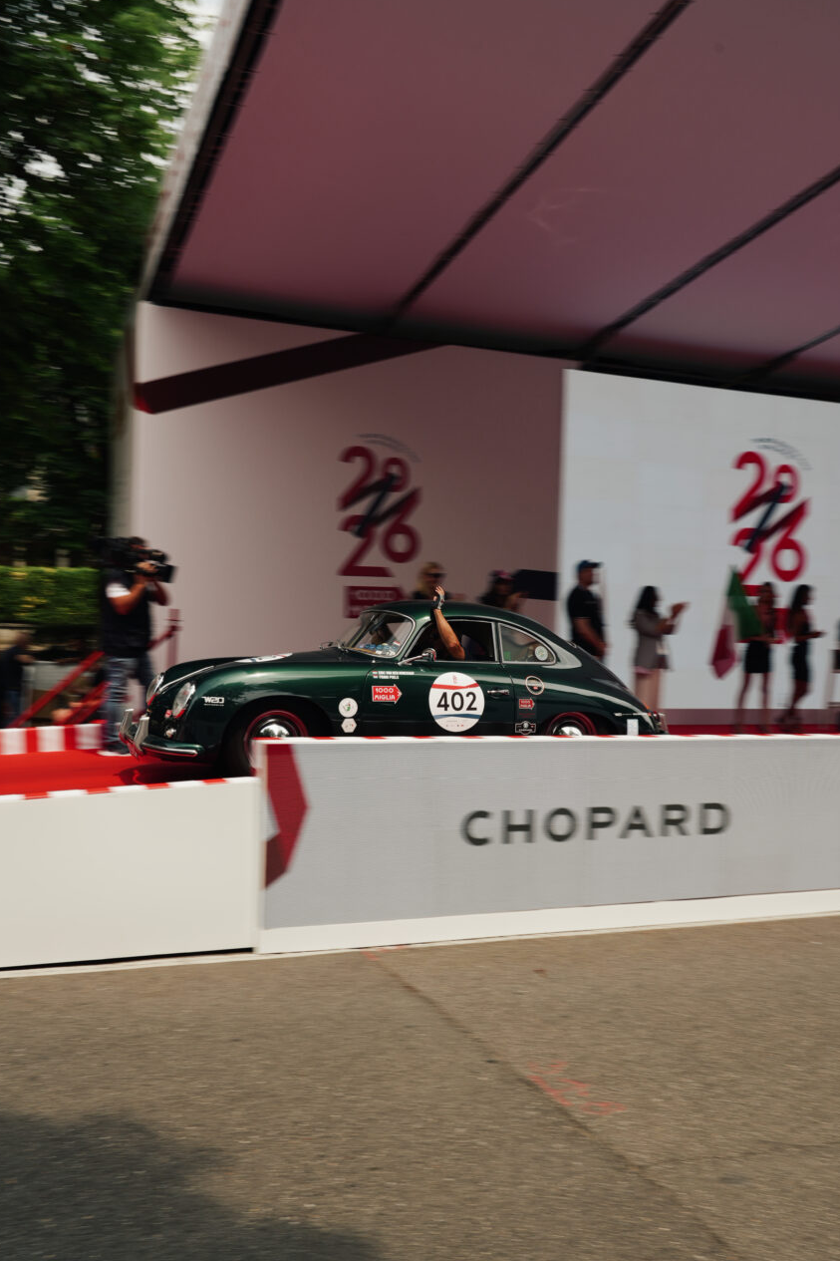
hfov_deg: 42.3
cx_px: 434
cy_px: 691
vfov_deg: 60.2
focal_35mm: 31
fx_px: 1085
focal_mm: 28
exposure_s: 1/40
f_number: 11
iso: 100
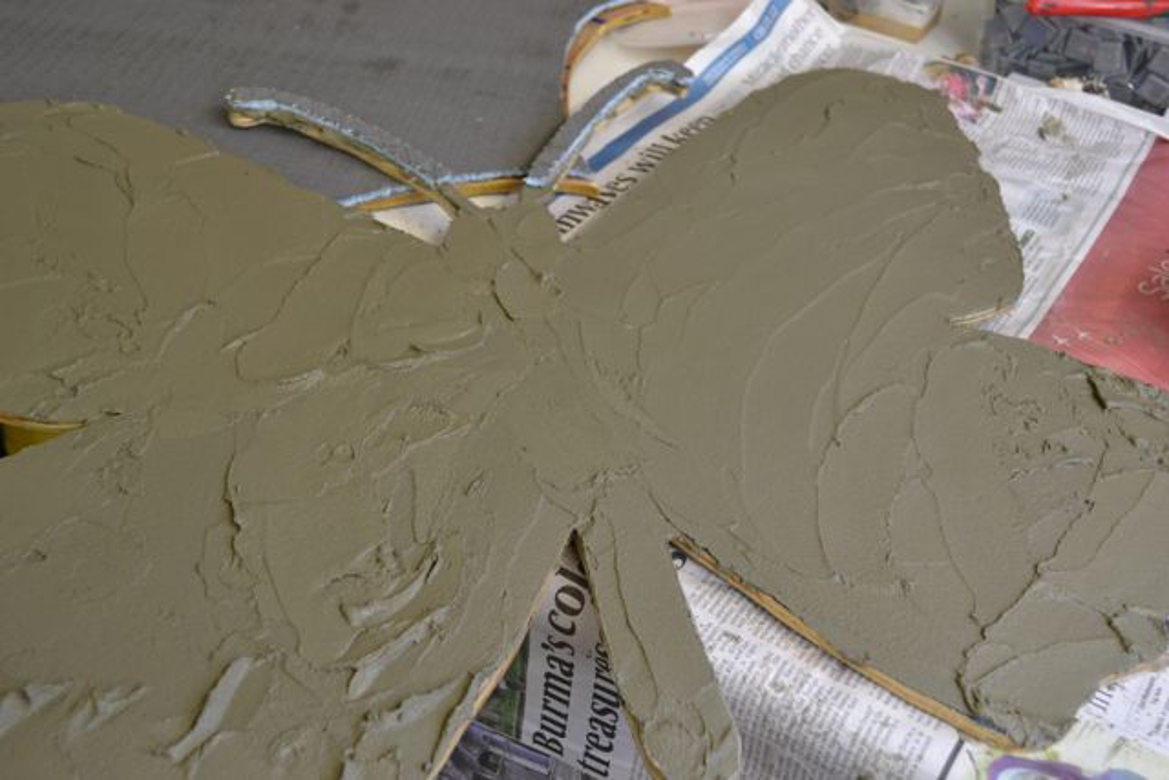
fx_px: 1267
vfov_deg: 34.2
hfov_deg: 49.5
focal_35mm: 39
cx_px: 584
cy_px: 390
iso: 400
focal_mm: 26
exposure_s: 1/30
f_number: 5
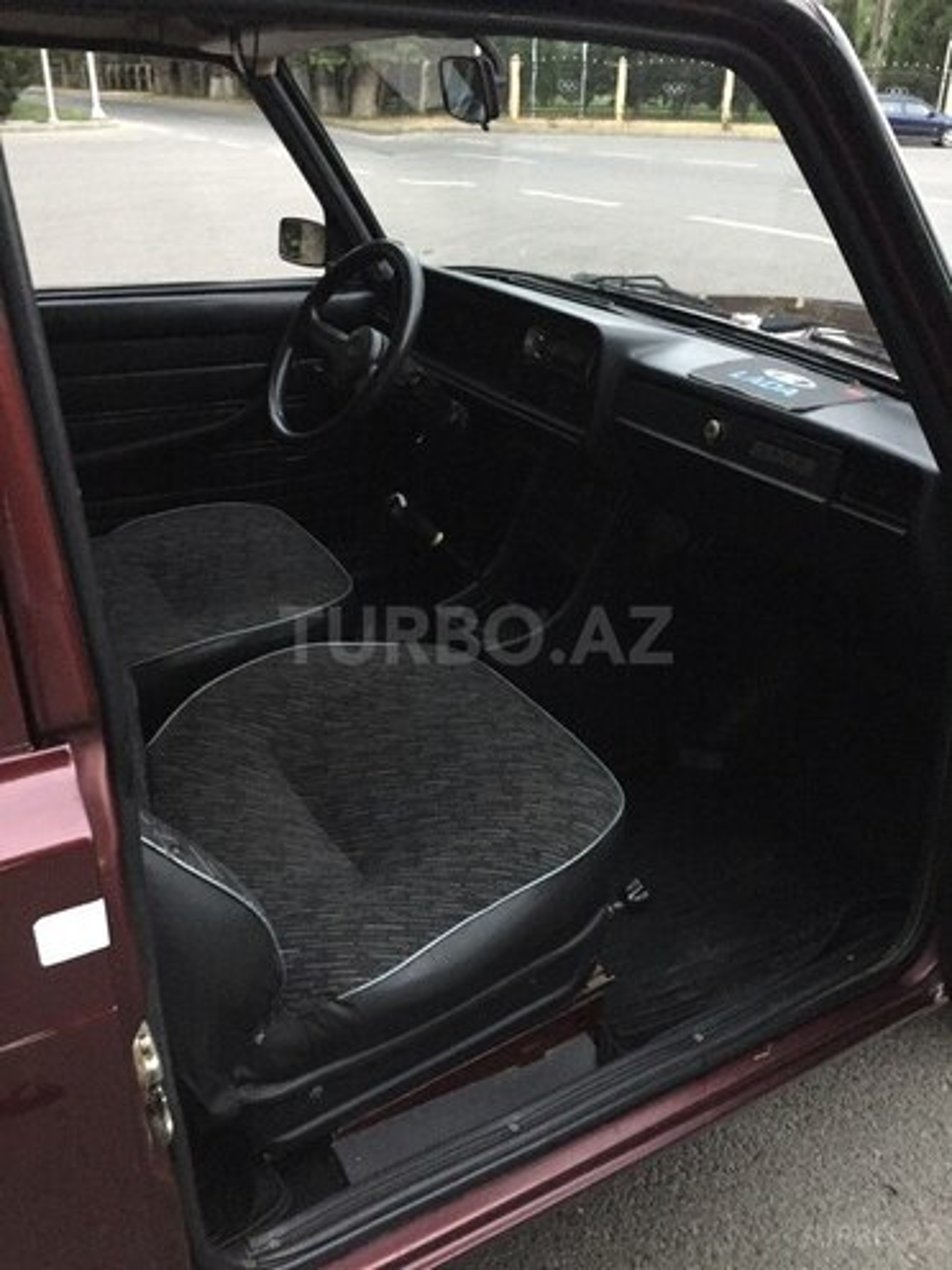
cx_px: 476
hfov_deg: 48.2
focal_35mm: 29
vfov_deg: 61.7
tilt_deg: -27.0
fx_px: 1063
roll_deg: -1.4
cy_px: 635
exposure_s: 1/17
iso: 500
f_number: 2.2
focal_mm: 4.15
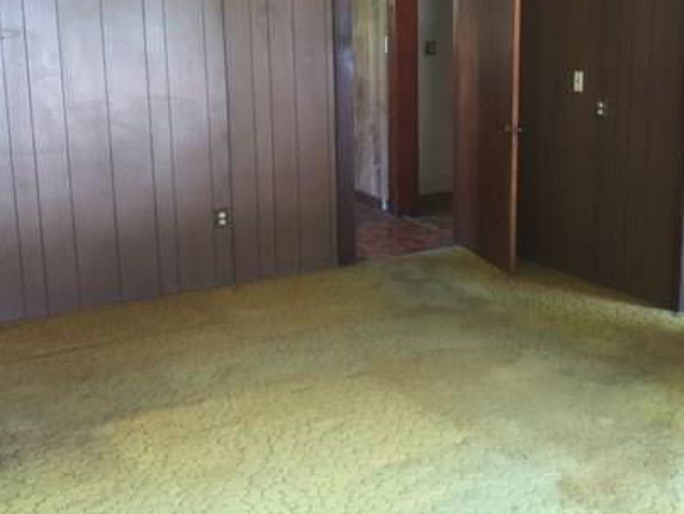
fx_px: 910
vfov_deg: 31.5
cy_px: 202
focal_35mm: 46
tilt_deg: -10.7
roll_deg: -1.0
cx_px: 535
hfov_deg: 39.8
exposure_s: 1/30
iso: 100
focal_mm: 4.15
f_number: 2.2
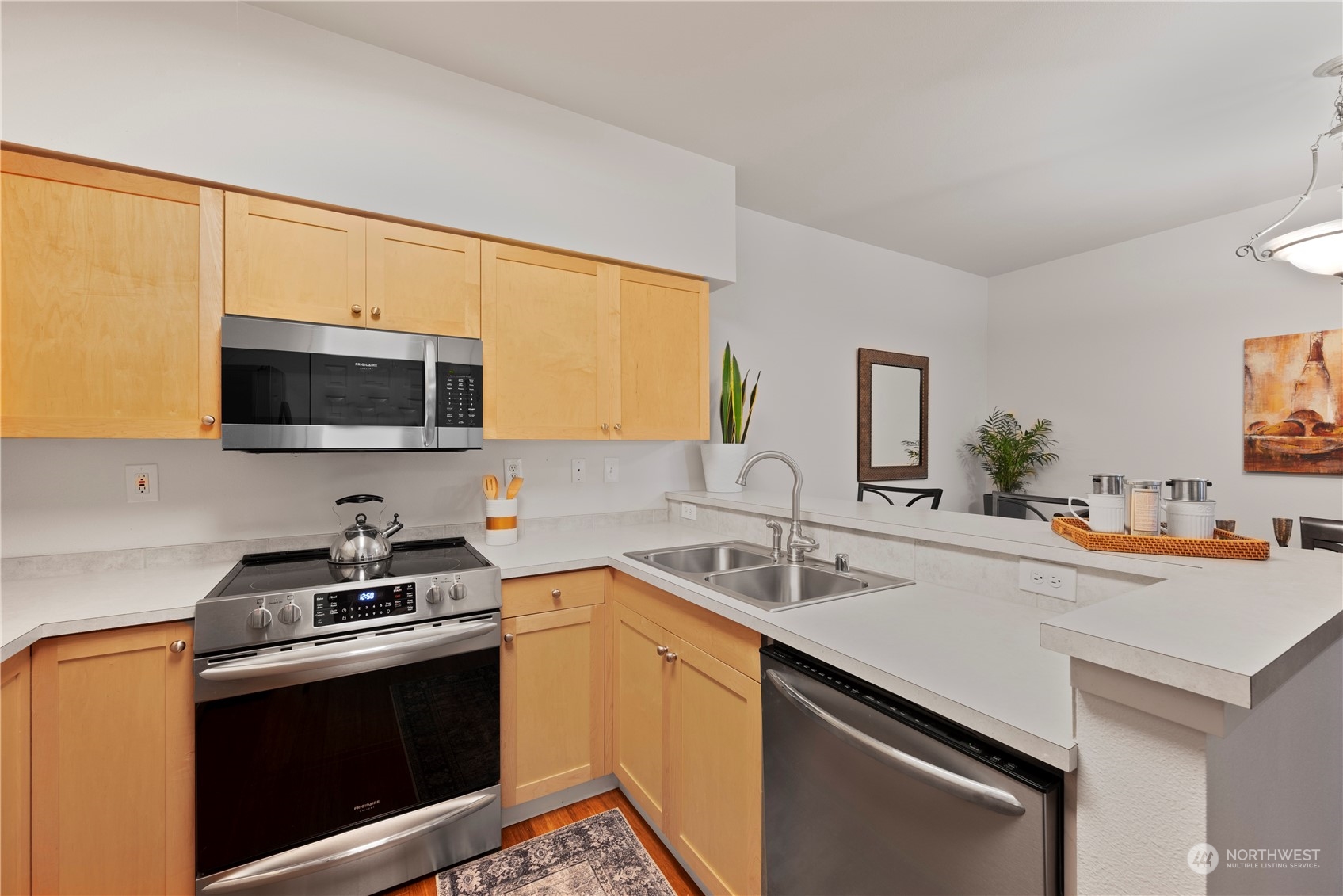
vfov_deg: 81.2
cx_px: 672
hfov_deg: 104.2
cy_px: 448
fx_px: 522
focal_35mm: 14
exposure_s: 1/1.25
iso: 250
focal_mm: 14
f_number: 8
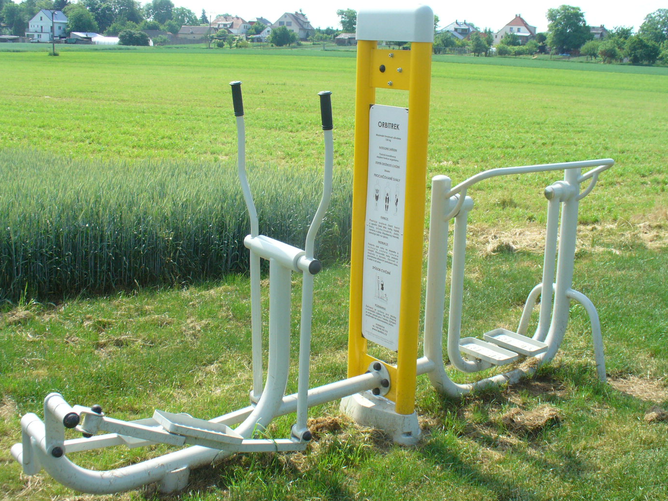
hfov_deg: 43.8
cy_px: 269
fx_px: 830
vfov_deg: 33.6
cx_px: 348
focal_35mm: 43
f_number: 5.6
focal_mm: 6.1
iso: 80
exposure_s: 1/200
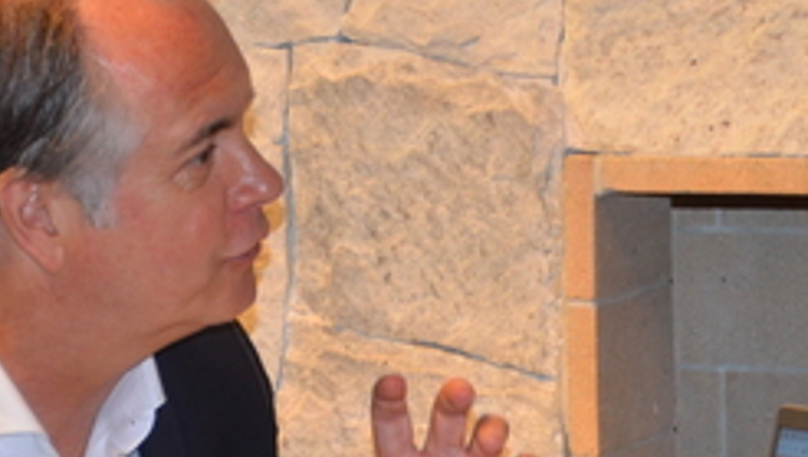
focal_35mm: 312
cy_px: 362
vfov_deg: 3.9
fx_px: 6692
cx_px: 690
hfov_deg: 6.9
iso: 800
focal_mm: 70
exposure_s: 1/60
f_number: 5
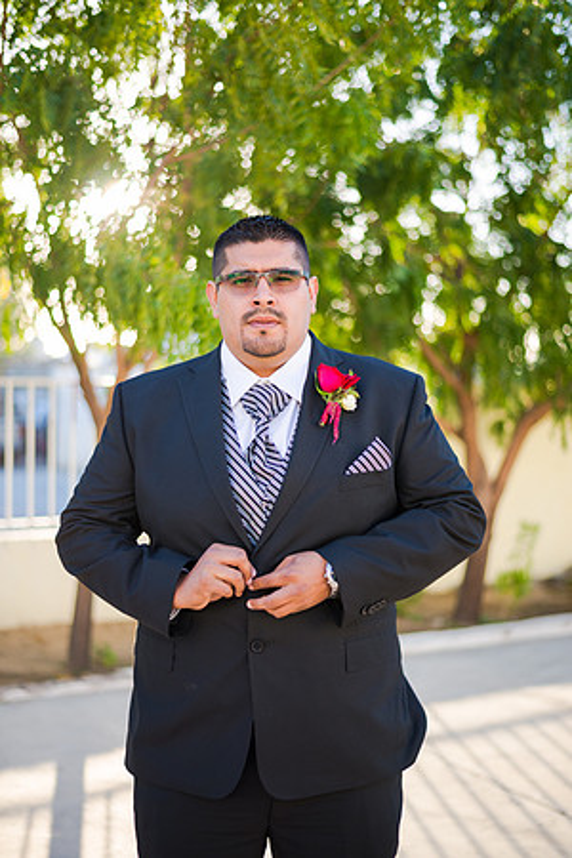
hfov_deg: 27.0
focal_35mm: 50
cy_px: 429
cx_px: 286
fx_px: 1192
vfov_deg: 39.6
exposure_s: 1/640
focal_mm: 50
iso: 125
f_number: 1.8
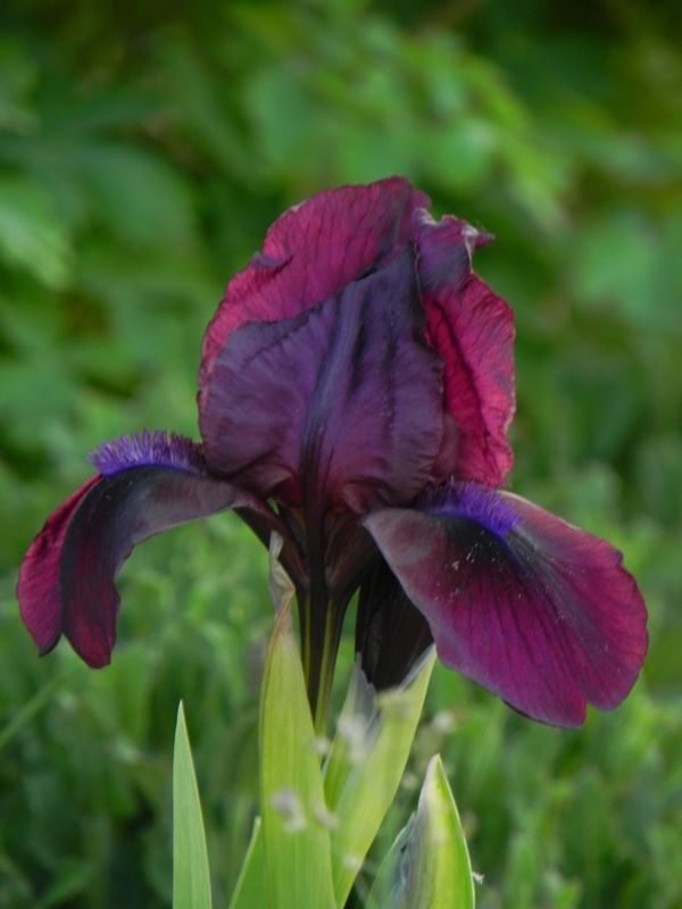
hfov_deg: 3.1
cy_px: 454
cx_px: 341
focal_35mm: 481
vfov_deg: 4.1
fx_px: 12635
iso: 160
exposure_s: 1/20
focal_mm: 85.6
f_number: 5
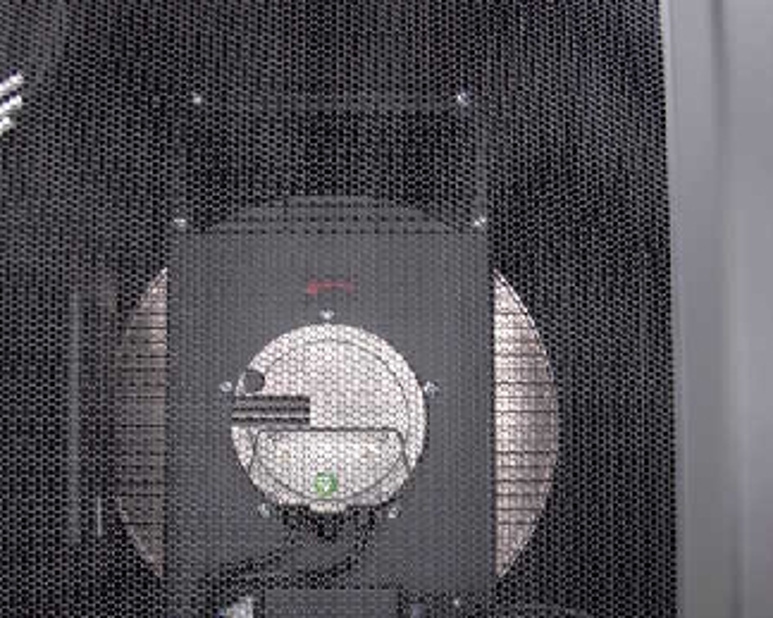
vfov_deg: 27.6
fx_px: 1258
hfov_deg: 34.2
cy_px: 363
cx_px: 370
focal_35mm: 55
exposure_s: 1/5.1
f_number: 2.9
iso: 79
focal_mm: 6.3
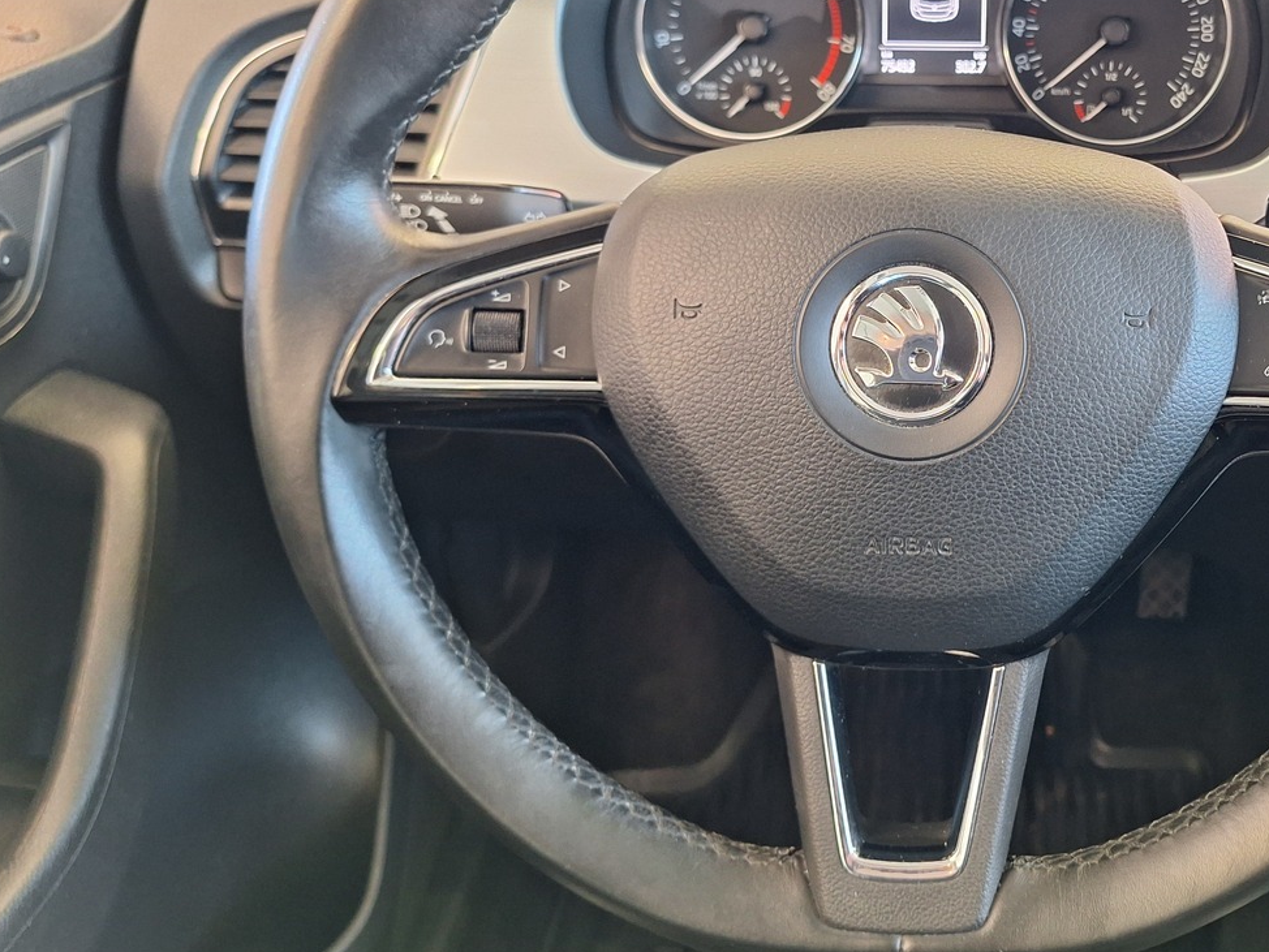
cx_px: 911
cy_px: 358
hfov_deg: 52.2
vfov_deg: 41.5
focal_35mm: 34
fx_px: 1247
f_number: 1.8
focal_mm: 5.54
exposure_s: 1/33
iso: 200
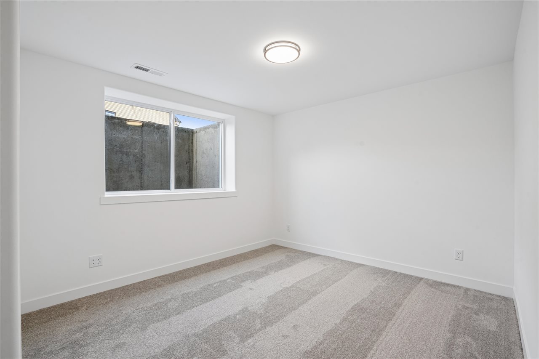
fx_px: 254
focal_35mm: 17
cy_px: 180
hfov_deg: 93.3
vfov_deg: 70.4
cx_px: 270
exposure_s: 1/25
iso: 400
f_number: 9
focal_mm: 17
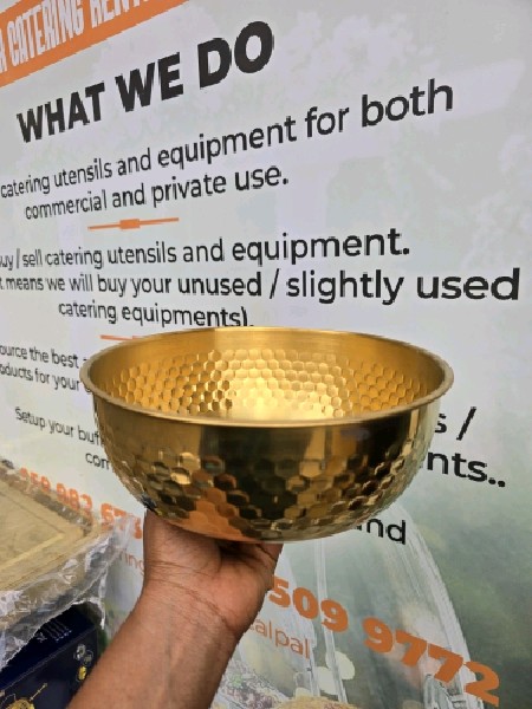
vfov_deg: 73.9
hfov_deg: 58.9
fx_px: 471
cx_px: 266
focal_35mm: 23
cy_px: 354
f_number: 1.7
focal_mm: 6.3
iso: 40
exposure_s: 1/182
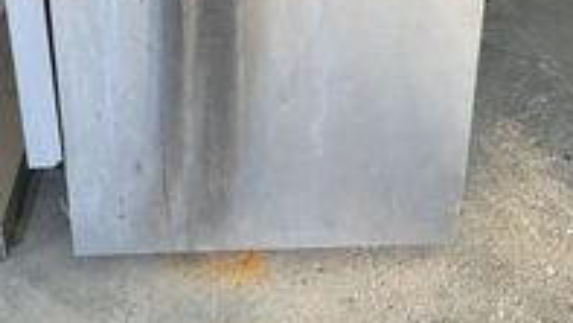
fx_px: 973
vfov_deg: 17.9
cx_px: 207
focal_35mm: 64
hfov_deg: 32.6
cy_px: -70
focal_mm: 3
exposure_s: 1/165
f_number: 1.8
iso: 20
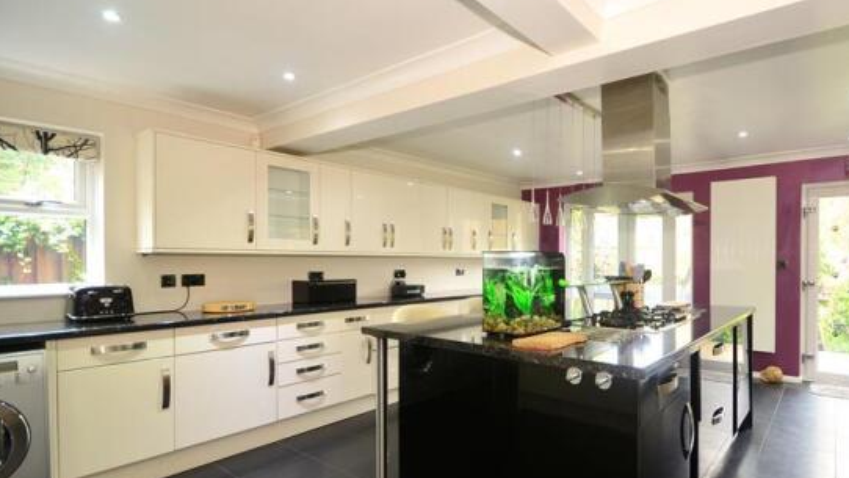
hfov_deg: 88.5
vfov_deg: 58.2
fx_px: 428
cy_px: 267
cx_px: 508
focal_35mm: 19
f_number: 5.6
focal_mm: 10
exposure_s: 1/8
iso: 400
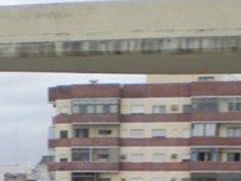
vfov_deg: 8.4
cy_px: 357
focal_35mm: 168
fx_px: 1170
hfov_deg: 11.7
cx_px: 37
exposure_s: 1/165
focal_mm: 6.3
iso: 64
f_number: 4.6
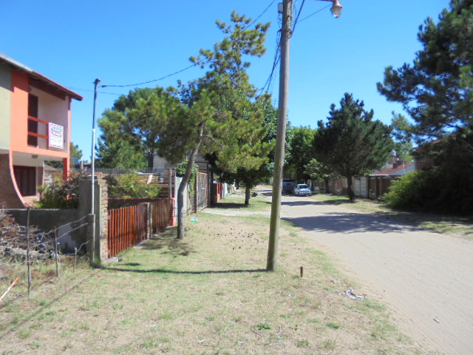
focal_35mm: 26
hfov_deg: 67.3
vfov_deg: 53.1
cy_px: 178
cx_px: 236
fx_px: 355
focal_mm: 4.6
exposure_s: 1/800
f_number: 3.5
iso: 100
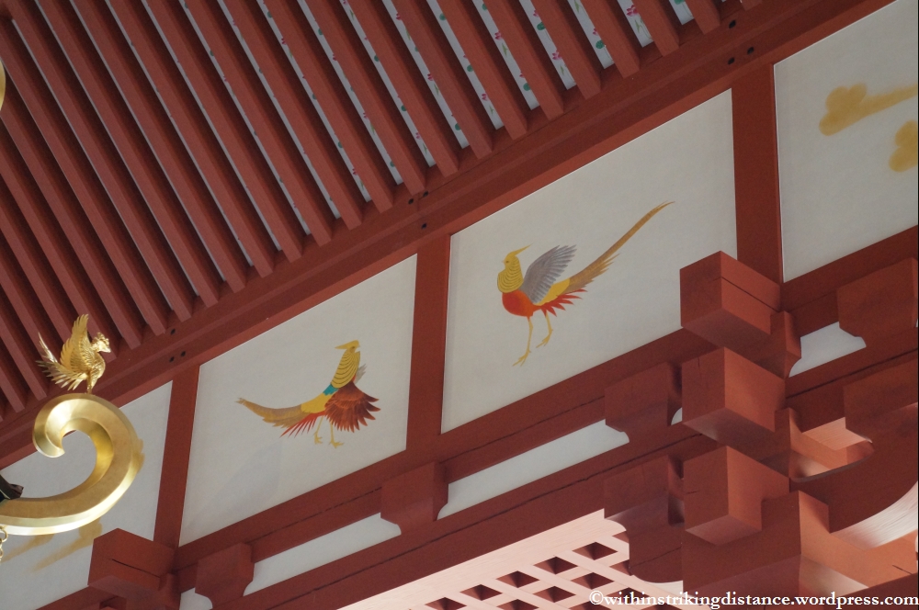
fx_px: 2027
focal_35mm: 80
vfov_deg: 17.1
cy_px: 305
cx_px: 460
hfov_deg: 25.5
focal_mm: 53
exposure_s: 1/160
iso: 3200
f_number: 5
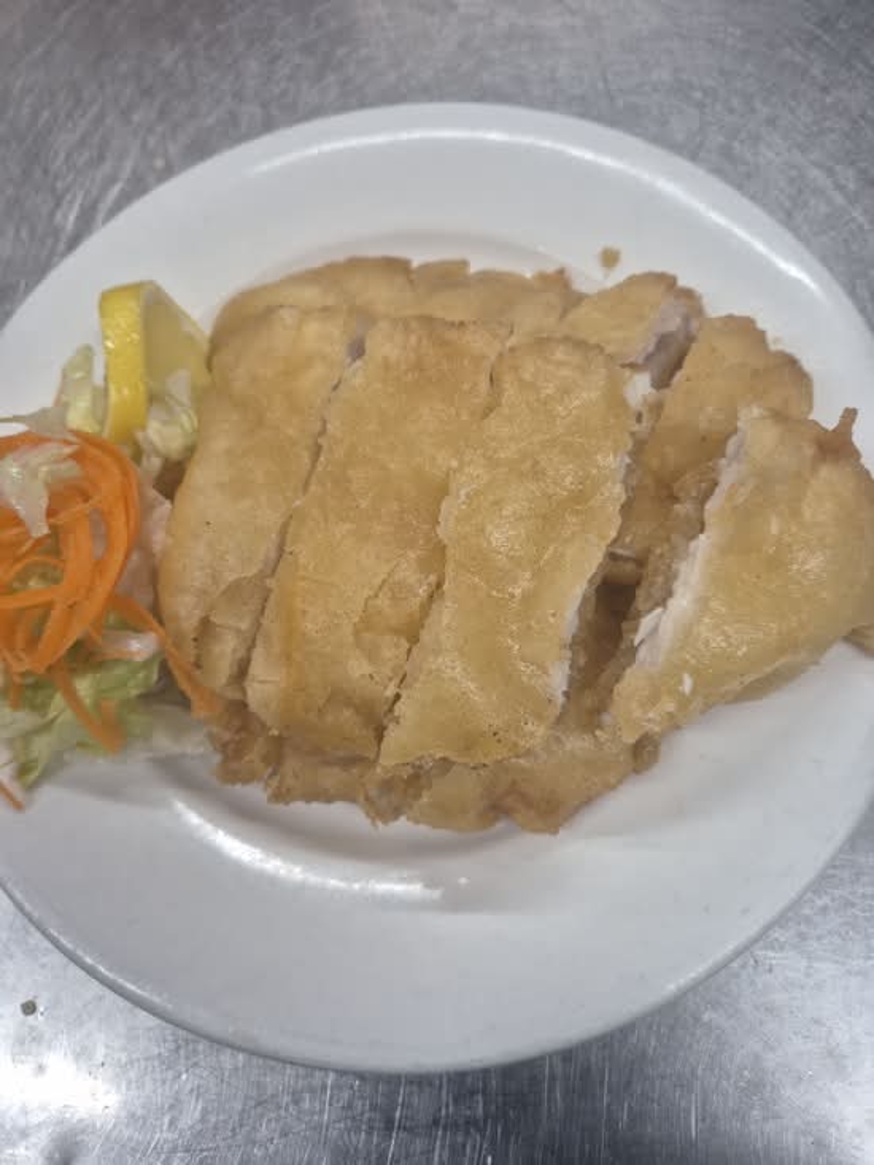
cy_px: 582
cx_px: 437
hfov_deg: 58.9
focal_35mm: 23
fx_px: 774
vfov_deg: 73.9
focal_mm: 5.4
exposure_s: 1/100
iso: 100
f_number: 1.8
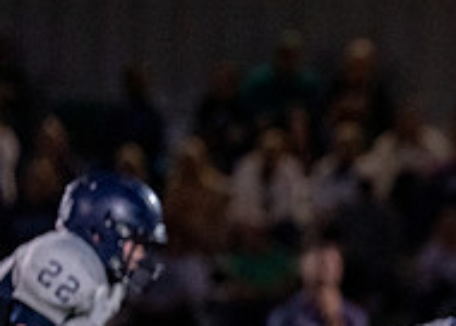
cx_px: 750
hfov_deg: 2.3
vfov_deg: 1.7
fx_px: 11159
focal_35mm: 861
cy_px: 344
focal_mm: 200
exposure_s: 1/1000
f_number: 2.8
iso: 4000
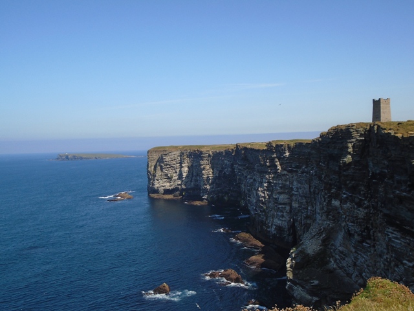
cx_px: 207
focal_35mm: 36
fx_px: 431
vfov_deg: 39.7
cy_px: 156
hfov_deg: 51.4
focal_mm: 6.4
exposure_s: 1/200
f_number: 9.5
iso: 100
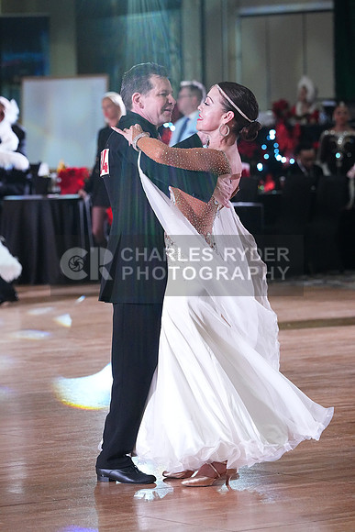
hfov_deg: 7.5
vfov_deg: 11.2
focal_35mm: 184
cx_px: 178
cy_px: 266
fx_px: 2720
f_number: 5.6
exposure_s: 1/400
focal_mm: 184
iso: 10000
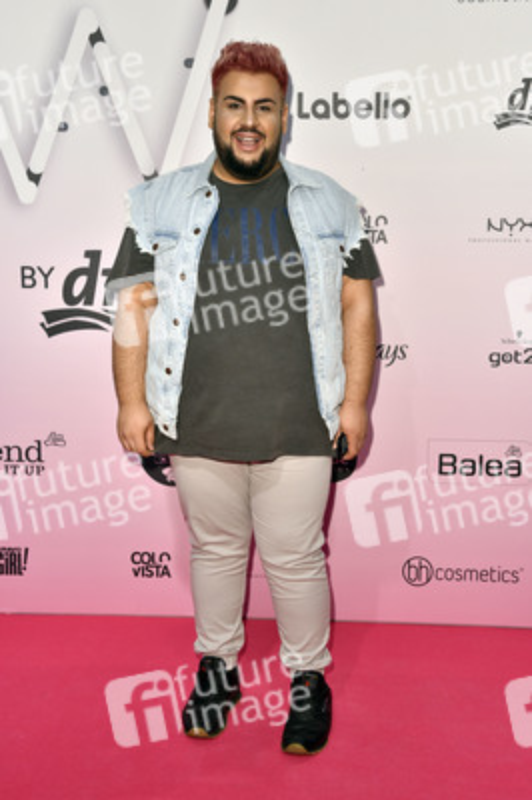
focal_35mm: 48
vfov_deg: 41.1
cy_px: 400
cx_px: 266
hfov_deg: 28.0
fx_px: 1066
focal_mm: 48
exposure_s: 1/200
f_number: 5.6
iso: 400
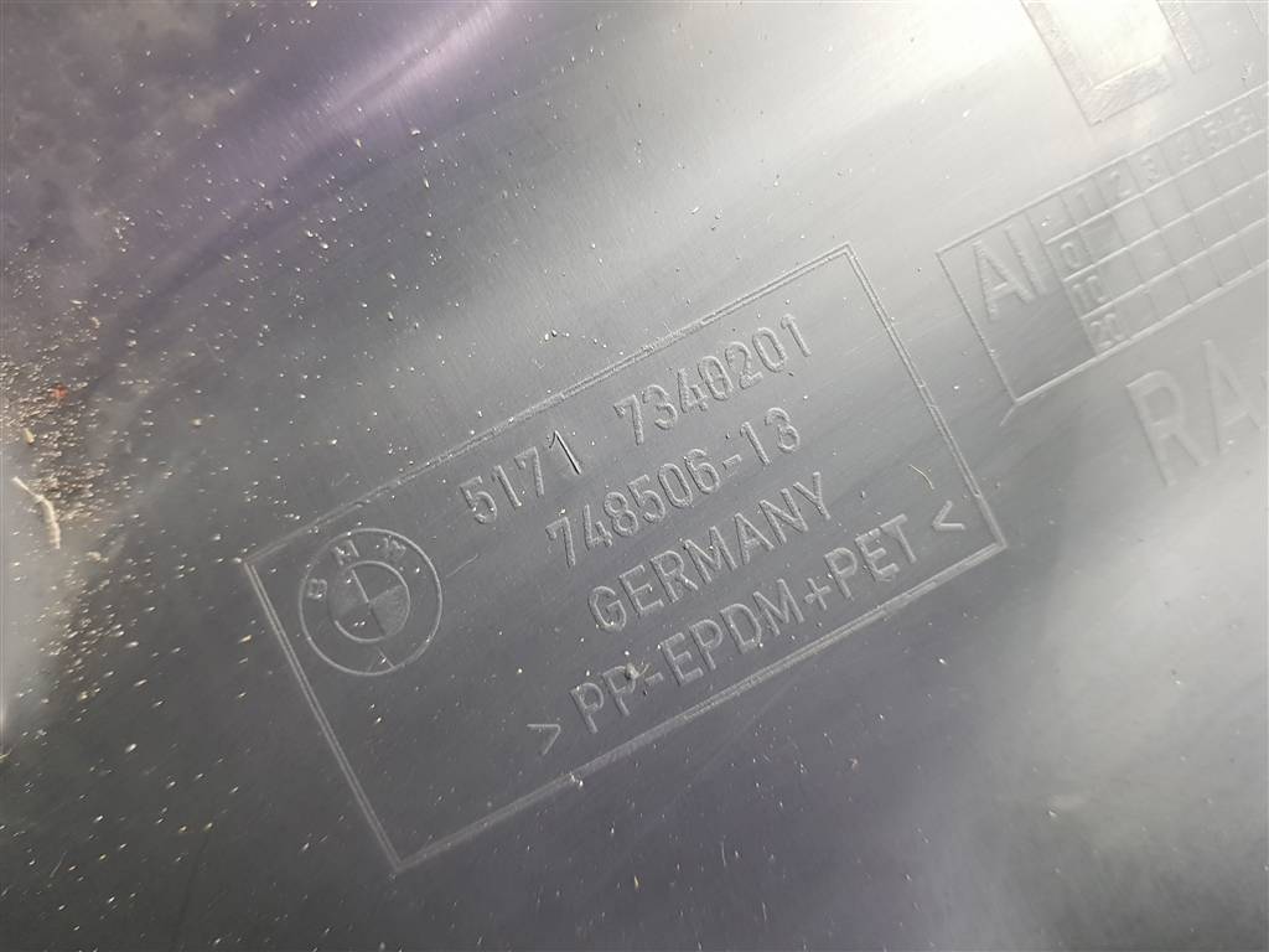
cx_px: 634
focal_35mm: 26
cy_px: 476
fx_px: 953
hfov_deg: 67.3
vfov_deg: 53.1
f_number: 1.7
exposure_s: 1/25
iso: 250
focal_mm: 4.2
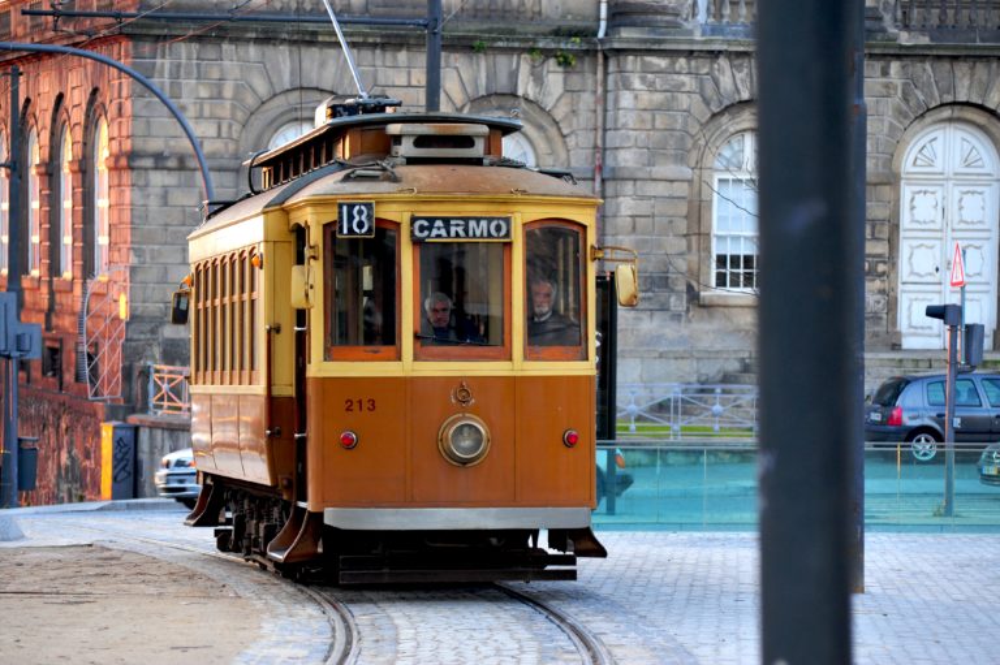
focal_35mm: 145
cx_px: 500
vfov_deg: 9.4
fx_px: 4025
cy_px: 332
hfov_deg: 14.2
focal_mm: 145
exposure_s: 1/100
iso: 800
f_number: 5
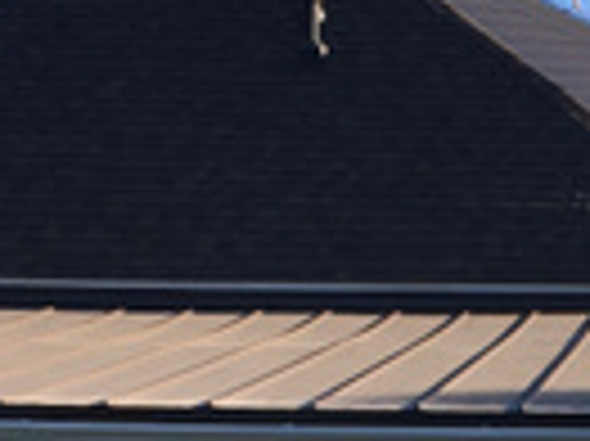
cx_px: 775
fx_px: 2418
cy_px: 742
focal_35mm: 142
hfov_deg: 13.4
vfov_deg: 10.0
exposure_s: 1/739
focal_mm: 4.15
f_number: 2.2
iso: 25
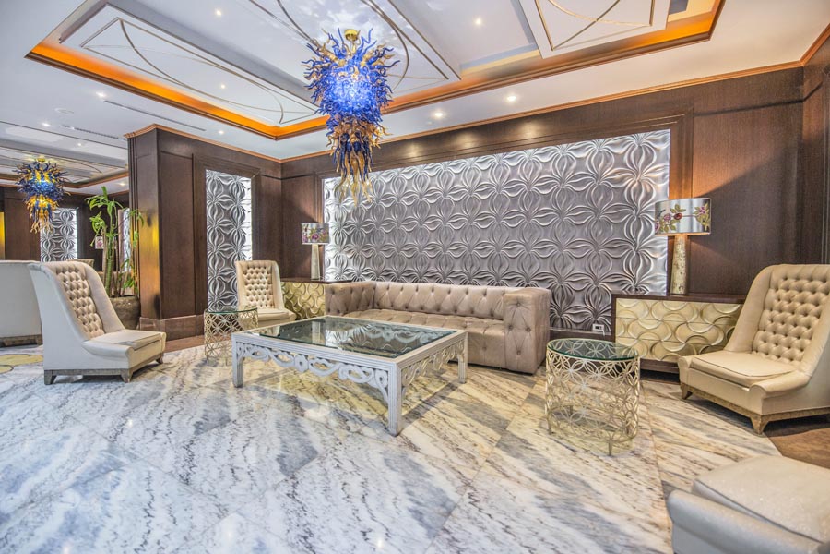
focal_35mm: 15
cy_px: 277
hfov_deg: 100.4
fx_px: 346
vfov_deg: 77.3
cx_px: 415
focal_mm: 15
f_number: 2.8
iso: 1000
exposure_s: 1/30
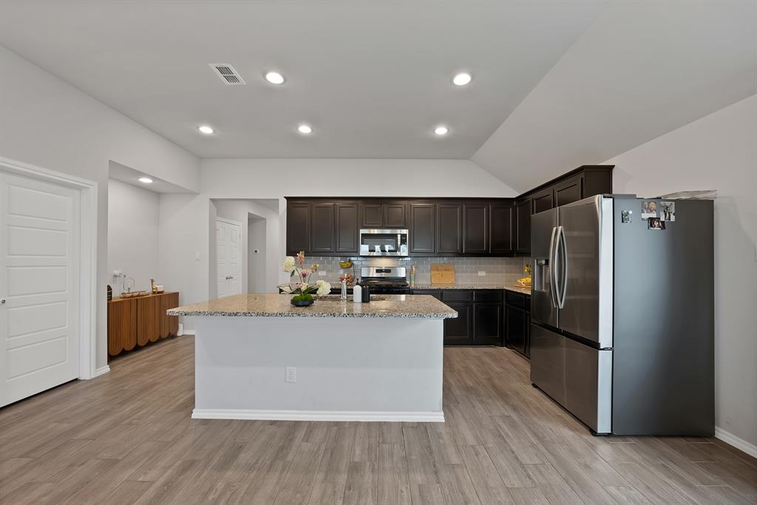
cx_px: 378
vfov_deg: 90.0
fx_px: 252
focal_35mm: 12
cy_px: 252
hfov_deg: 112.6
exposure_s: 1/3
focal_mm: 12
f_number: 9
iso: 640
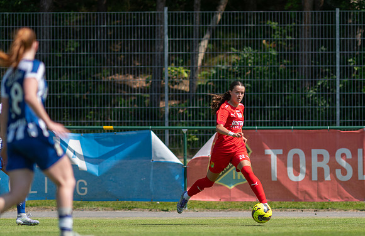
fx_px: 5486
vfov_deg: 2.5
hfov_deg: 3.8
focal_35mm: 546
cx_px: 219
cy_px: 146
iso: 110
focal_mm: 300
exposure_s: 1/1600
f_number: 3.2
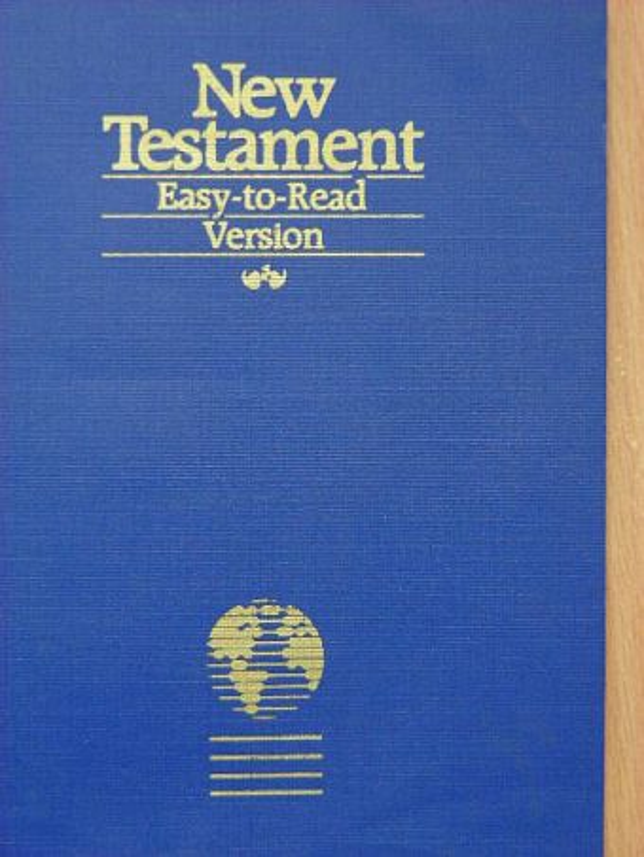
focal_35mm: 128
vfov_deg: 15.4
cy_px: 428
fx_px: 3174
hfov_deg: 11.6
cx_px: 322
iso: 200
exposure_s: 1/34.8
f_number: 3.5
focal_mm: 21.3
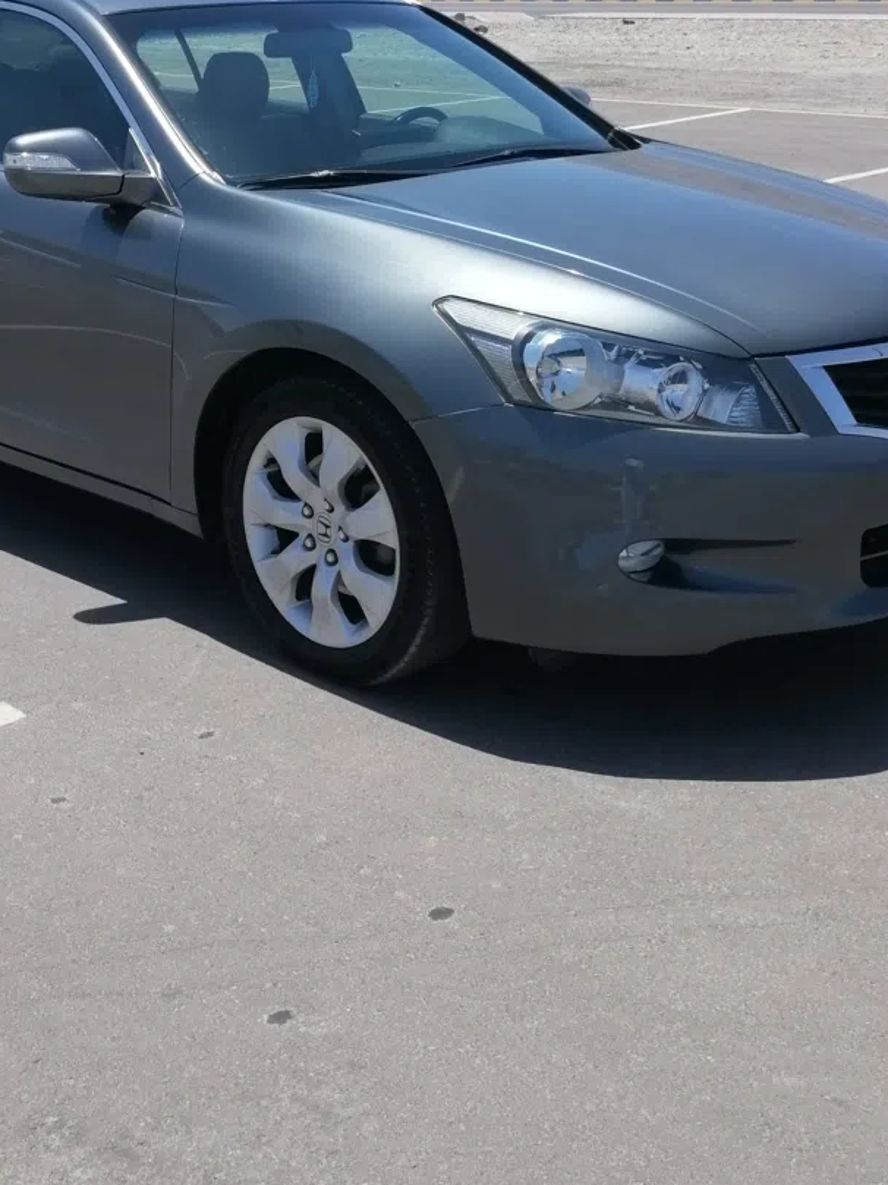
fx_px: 1676
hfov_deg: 29.6
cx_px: 362
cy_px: 224
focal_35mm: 49
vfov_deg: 37.4
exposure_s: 1/1610
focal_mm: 5.4
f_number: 1.8
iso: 50
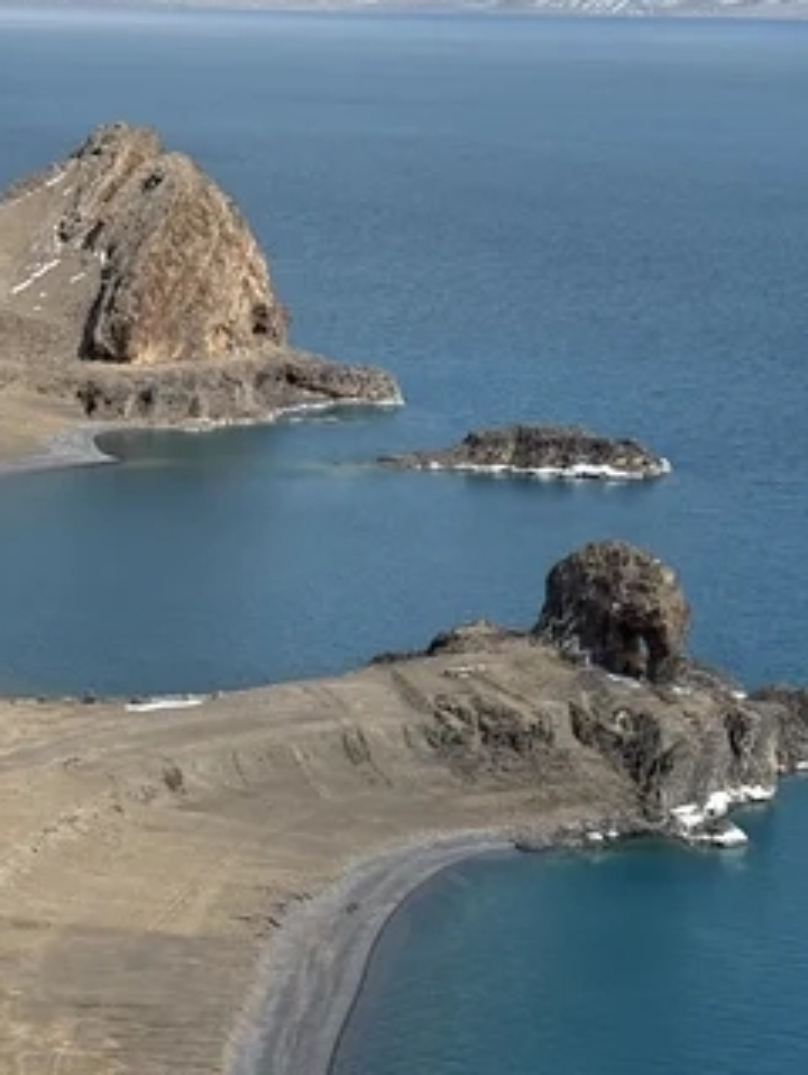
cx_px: 694
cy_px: 381
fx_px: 3883
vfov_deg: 15.7
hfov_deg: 11.8
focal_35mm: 125
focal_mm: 5.96
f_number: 1.6
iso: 25
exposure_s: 1/4630
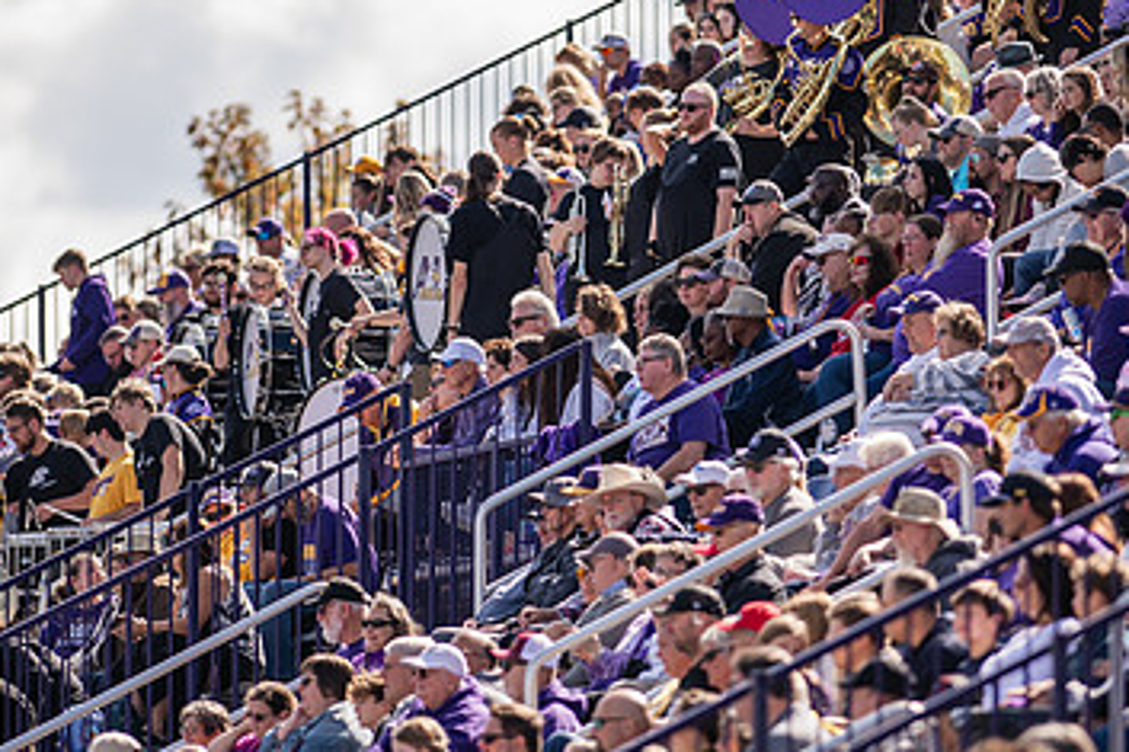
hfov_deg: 4.2
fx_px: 15453
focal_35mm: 493
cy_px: 344
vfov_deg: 2.8
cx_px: 579
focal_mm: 300
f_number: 3.2
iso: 80
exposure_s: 1/800
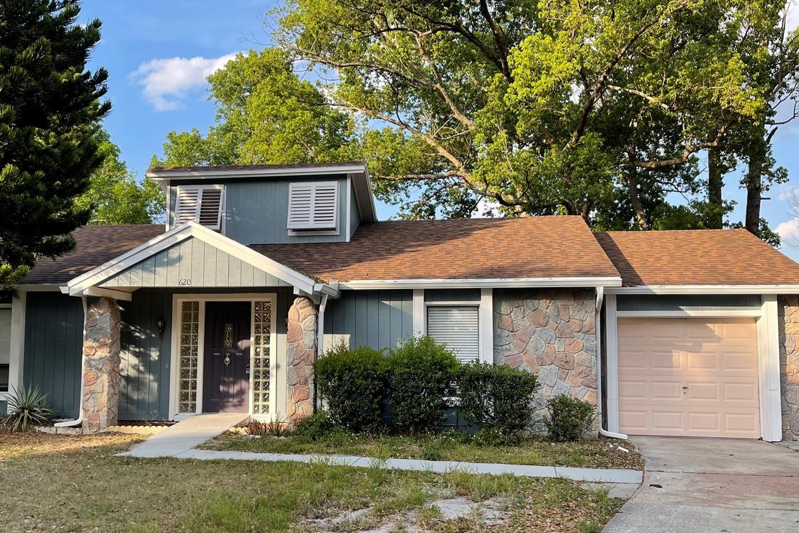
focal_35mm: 36
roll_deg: -0.7
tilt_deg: +4.8
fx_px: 799
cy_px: 298
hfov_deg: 52.9
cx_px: 334
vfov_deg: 36.8
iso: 32
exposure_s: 1/791
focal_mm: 5.1
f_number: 1.6
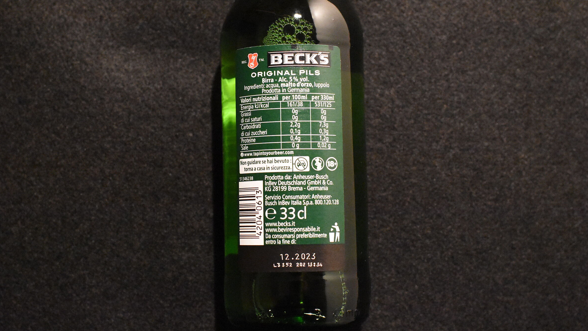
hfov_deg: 37.5
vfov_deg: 21.6
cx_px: 295
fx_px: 866
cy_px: 161
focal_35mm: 56
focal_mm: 35
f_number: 4.8
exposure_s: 1/250
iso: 12800
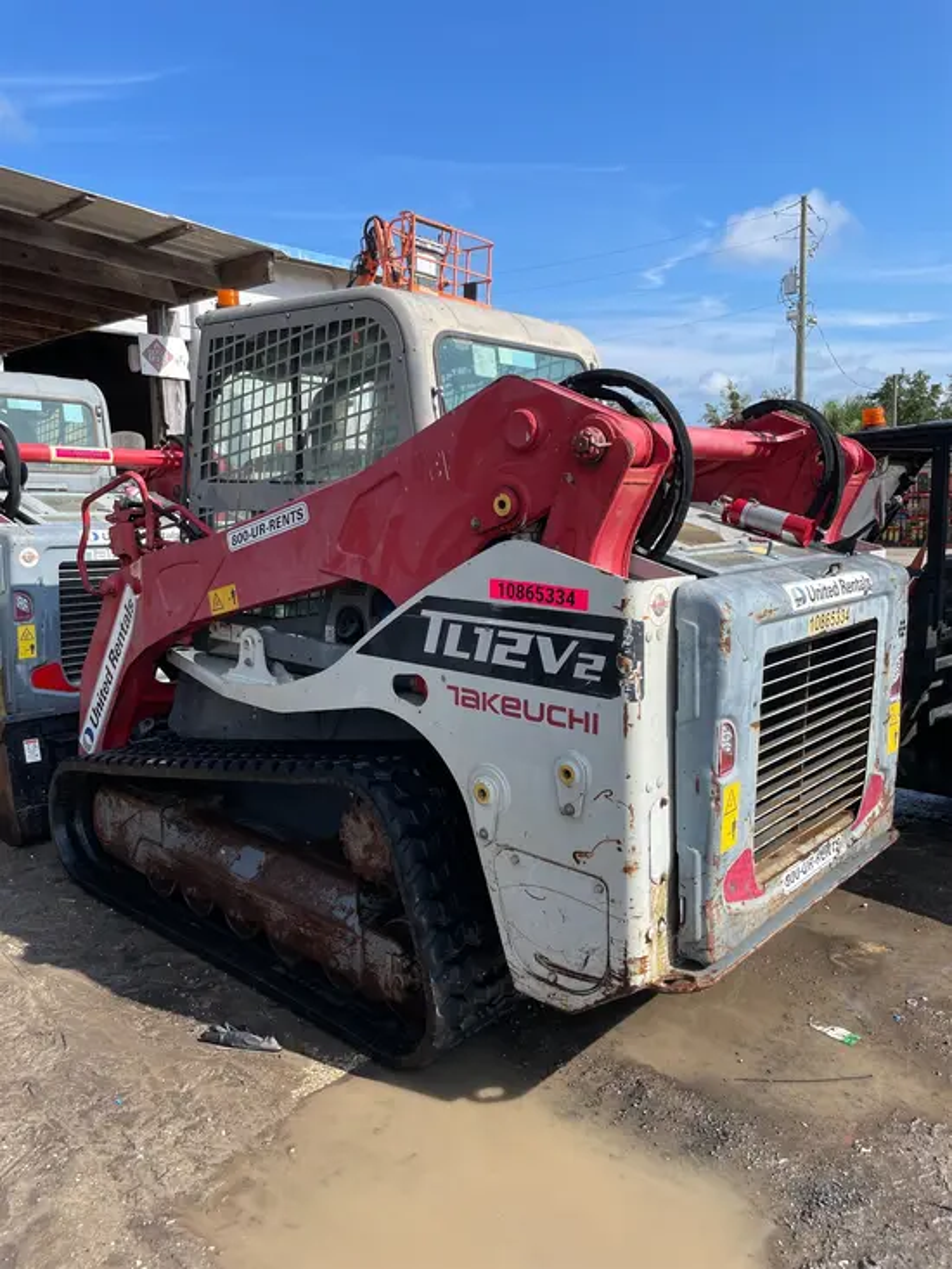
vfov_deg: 67.3
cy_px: 634
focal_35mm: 26
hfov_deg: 53.1
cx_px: 476
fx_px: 953
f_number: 1.6
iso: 32
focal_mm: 4.2
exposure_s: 1/2304
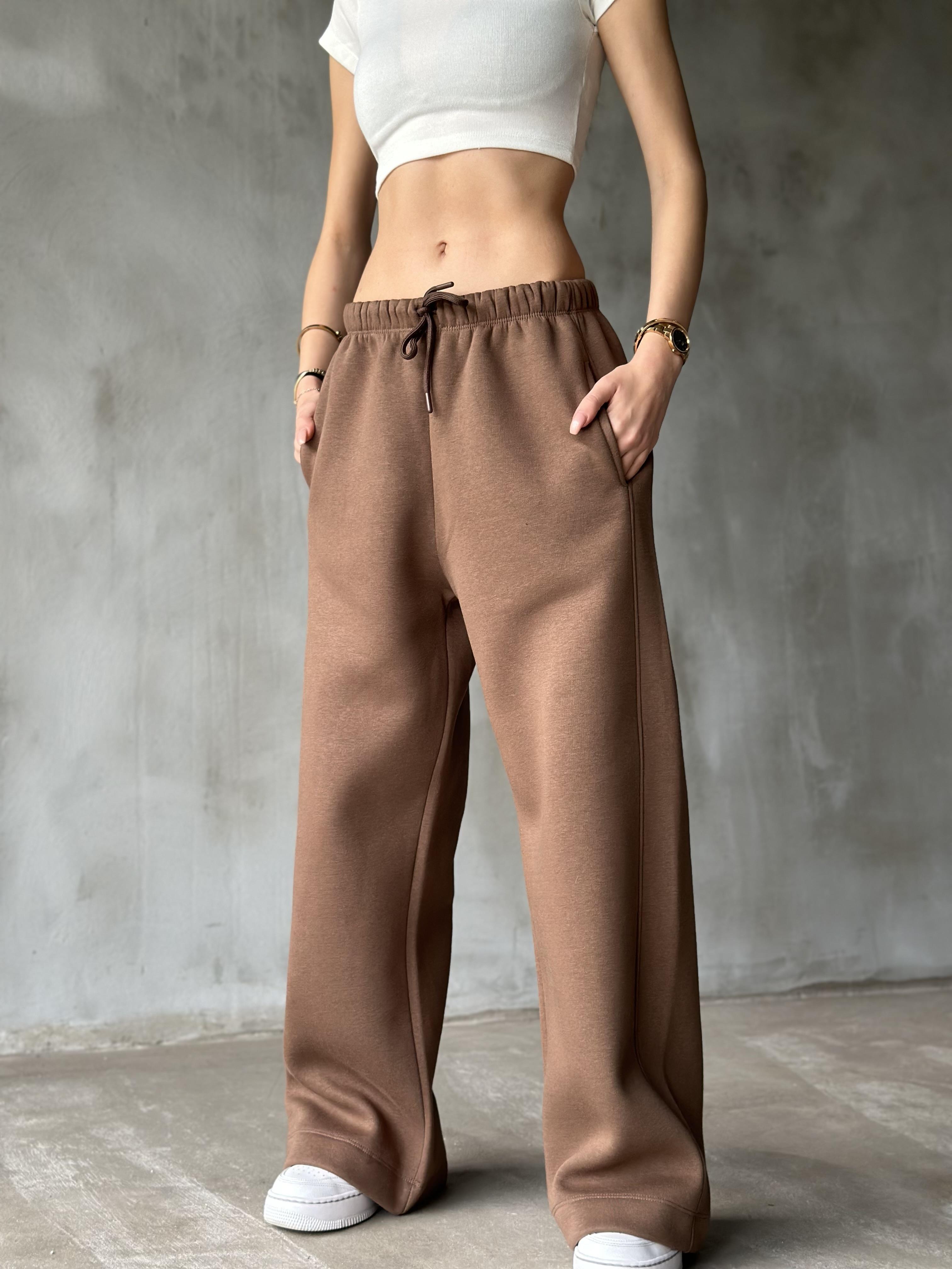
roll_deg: -0.8
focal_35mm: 48
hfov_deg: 30.3
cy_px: 634
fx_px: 1760
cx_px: 476
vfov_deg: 39.7
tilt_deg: +2.4
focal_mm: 6.86
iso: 125
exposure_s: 1/60
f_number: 1.78
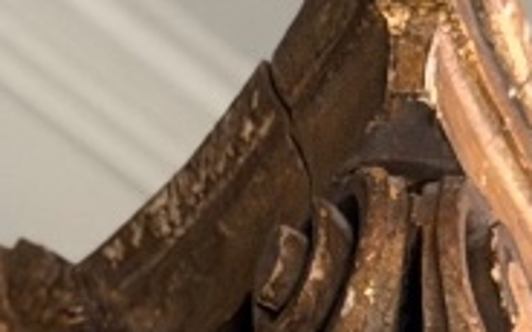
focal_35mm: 332
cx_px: 327
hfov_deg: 6.3
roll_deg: +0.9
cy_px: 1432
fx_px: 4814
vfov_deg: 3.7
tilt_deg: +34.1
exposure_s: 1/50
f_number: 1.78
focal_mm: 6.76
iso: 250
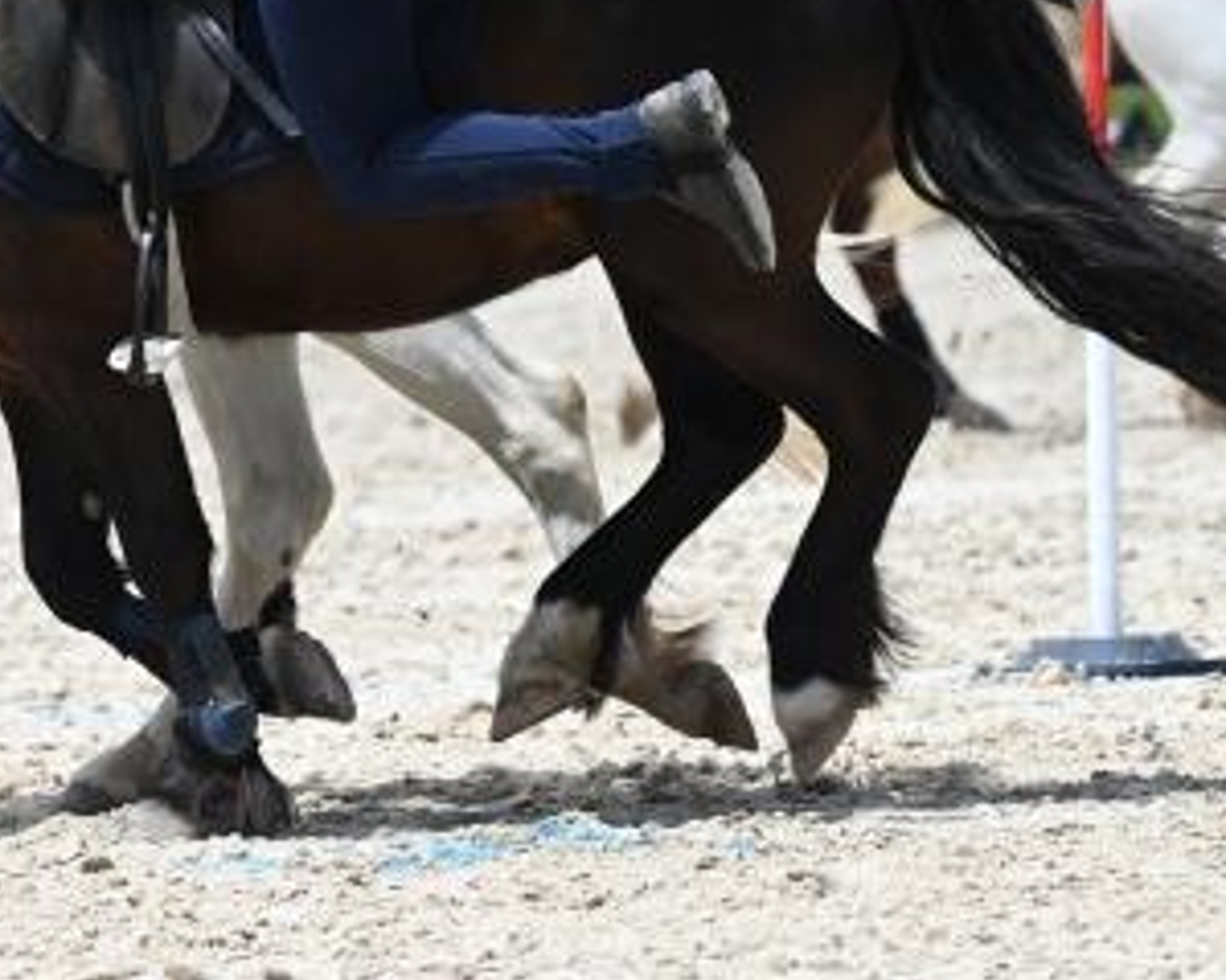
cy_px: 111
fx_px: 15924
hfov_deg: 4.4
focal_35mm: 439
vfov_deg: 3.5
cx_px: 98
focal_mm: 175
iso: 280
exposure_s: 1/1250
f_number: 5.6
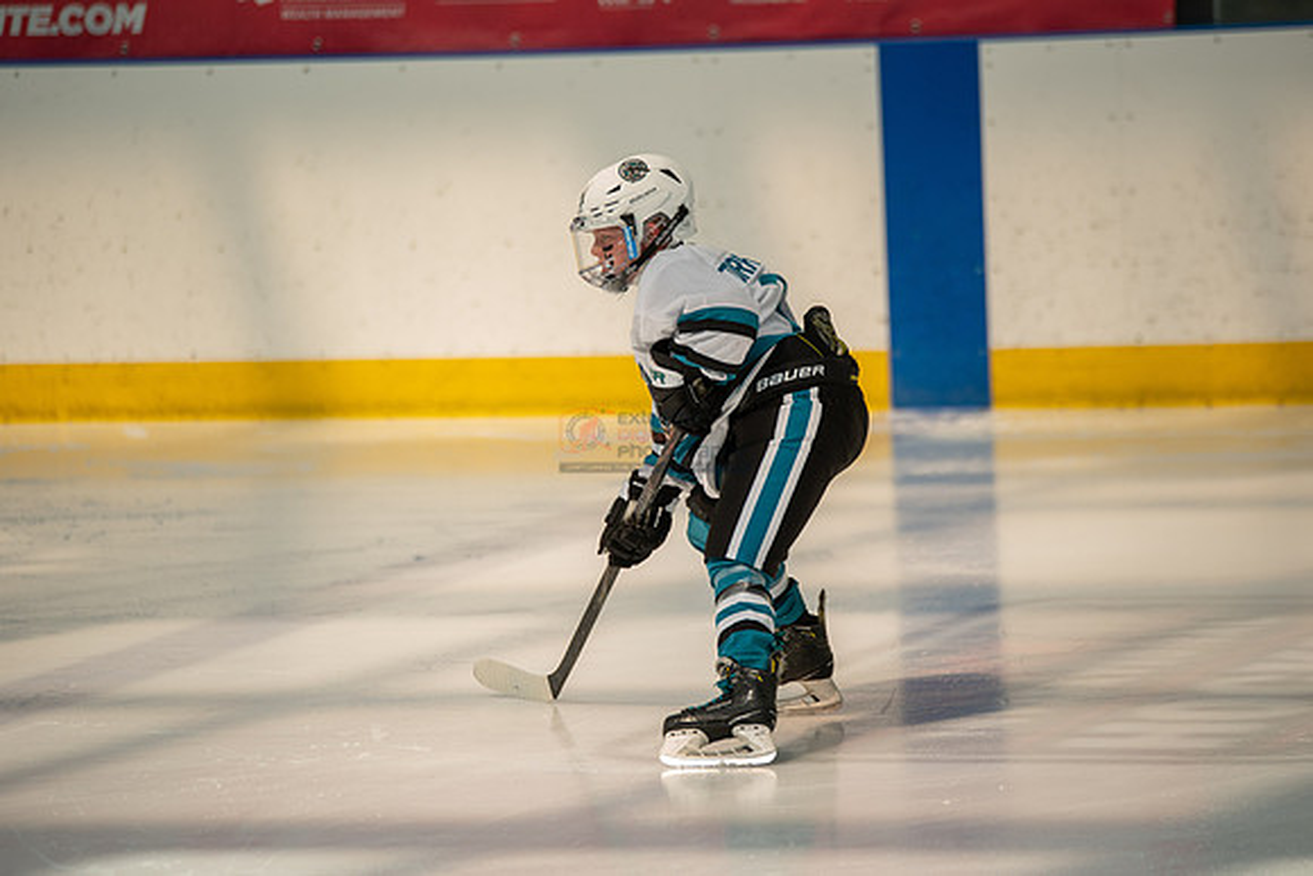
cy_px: 438
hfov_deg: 7.9
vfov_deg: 5.3
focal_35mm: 261
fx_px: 9521
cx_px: 656
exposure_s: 1/4000
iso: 1600
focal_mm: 261
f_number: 3.2
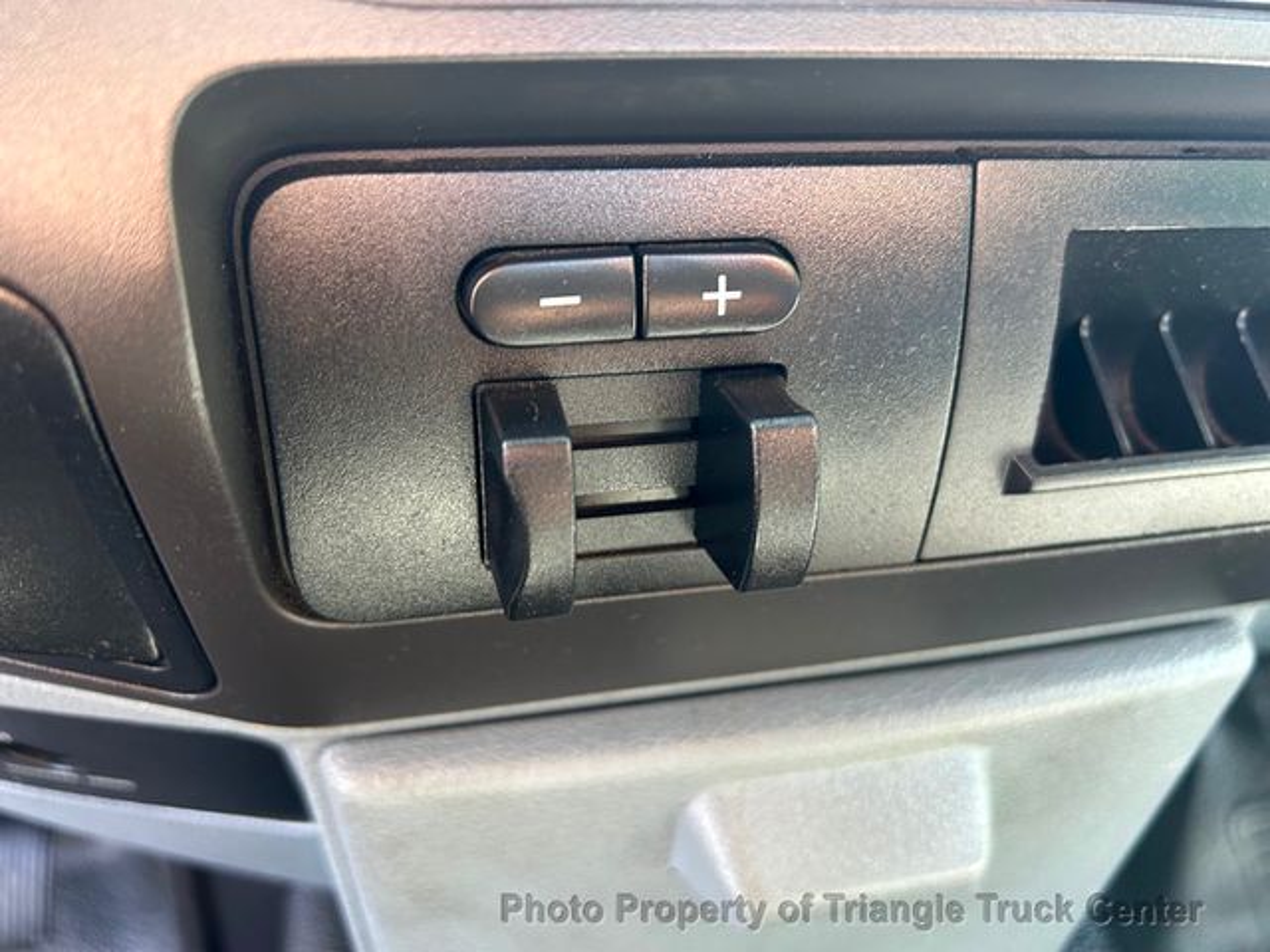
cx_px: 635
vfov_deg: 53.1
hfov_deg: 67.3
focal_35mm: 26
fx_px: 954
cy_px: 476
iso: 160
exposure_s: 1/60
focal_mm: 5.7
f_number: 1.5
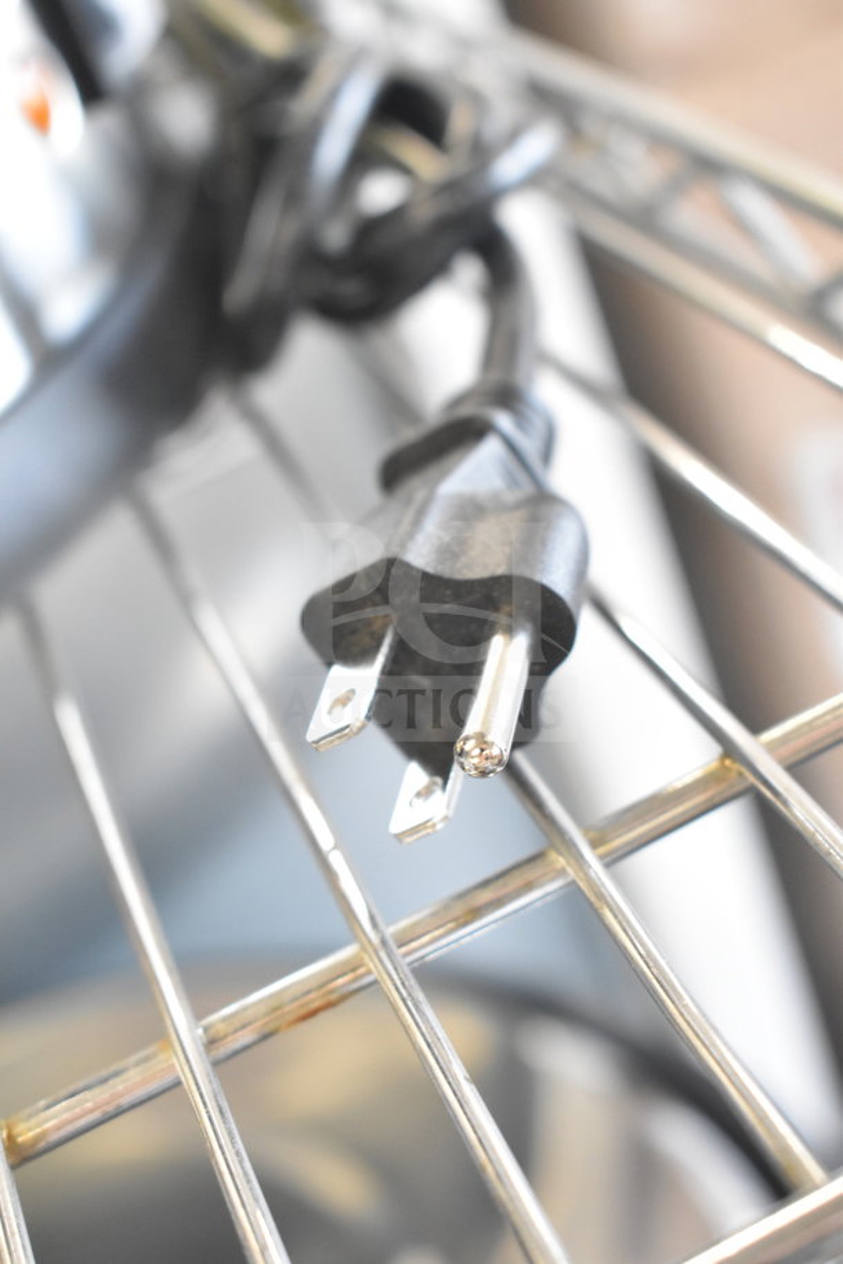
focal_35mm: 57
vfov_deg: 35.1
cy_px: 632
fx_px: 2002
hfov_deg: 23.8
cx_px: 422
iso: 2800
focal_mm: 38
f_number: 4.8
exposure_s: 1/60
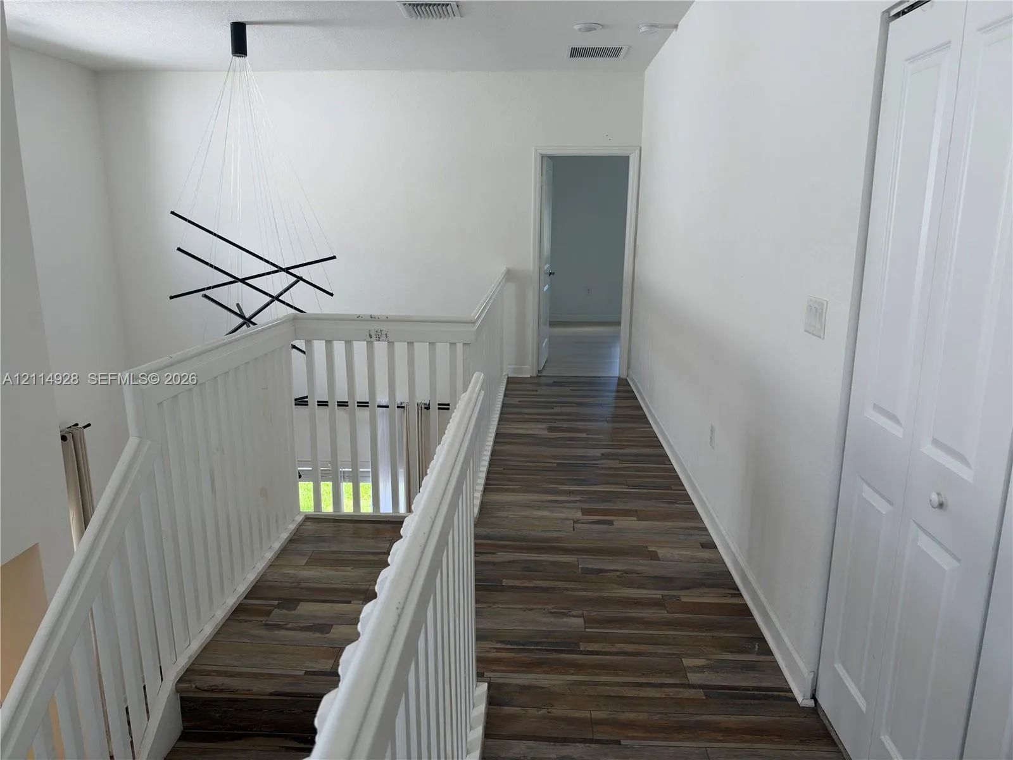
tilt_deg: -12.9
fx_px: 702
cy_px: 380
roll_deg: +0.1
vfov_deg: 56.8
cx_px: 506
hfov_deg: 71.6
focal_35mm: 24
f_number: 1.8
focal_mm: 6.93
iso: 100
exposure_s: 1/120
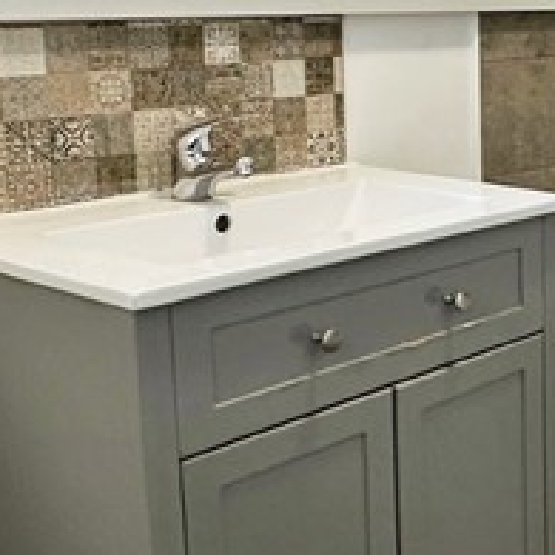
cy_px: 307
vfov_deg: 26.5
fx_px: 1179
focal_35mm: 65
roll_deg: -1.2
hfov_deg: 25.0
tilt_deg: -12.4
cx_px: 581
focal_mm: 2.22
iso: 200
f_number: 2.2
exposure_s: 1/50
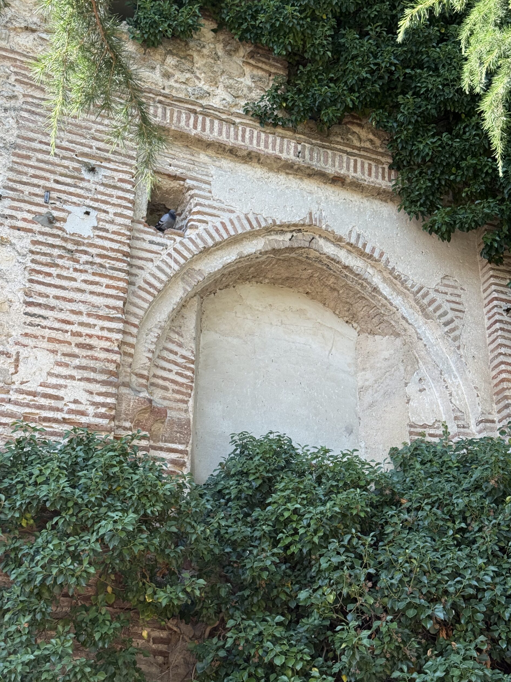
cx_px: 259
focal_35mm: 49
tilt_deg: +29.3
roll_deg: +0.0
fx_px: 964
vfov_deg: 38.9
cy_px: 338
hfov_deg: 29.7
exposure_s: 1/906
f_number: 1.78
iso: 80
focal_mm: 6.76
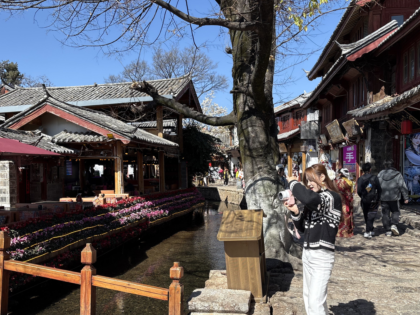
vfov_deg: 41.7
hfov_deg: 53.8
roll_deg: +0.7
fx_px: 413
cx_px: 183
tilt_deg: -0.4
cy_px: 177
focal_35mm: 34
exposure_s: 1/2141
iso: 50
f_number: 1.6
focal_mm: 5.96
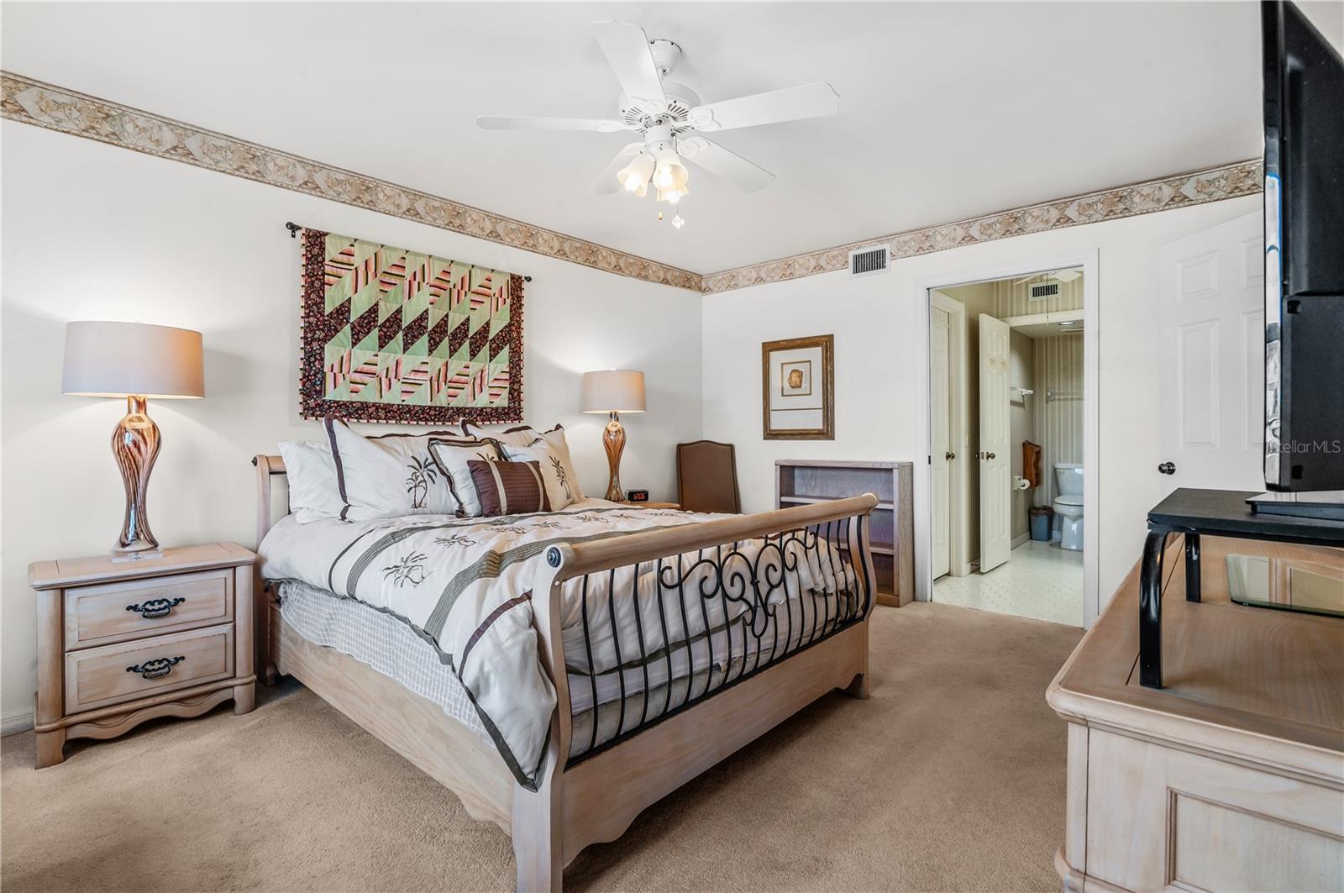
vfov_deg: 73.6
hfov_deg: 96.8
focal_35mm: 16
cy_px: 446
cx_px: 672
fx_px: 597
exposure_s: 1/3
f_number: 10
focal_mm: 16
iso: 320
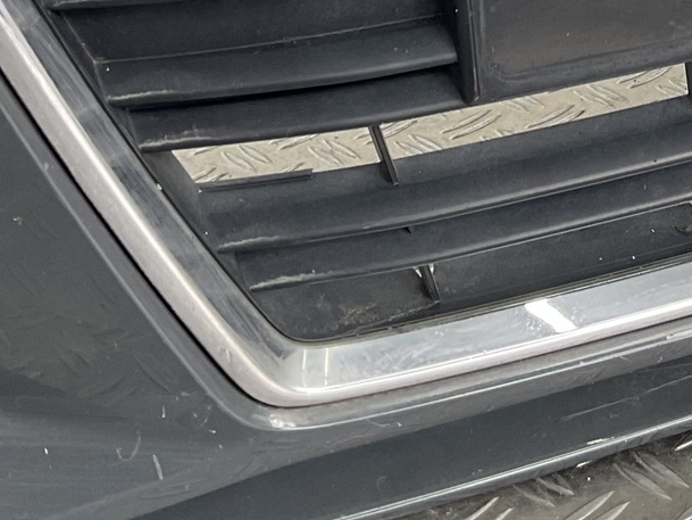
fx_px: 1919
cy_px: -284
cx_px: 794
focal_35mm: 96
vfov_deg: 14.3
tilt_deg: -19.1
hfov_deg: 19.4
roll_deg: +1.6
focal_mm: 3
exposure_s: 1/100
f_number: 1.8
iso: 25
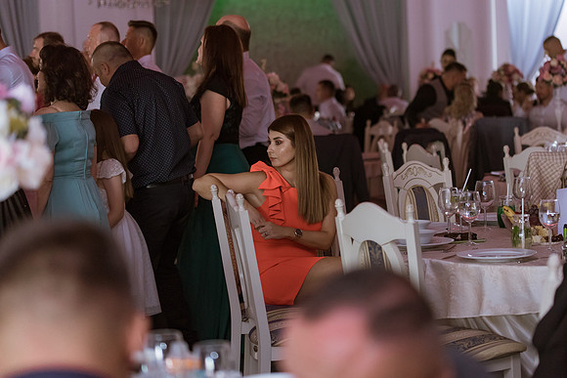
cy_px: 189
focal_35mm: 100
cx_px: 315
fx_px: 1573
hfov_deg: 20.4
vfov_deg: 13.7
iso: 2000
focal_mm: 90
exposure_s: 1/160
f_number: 2.8
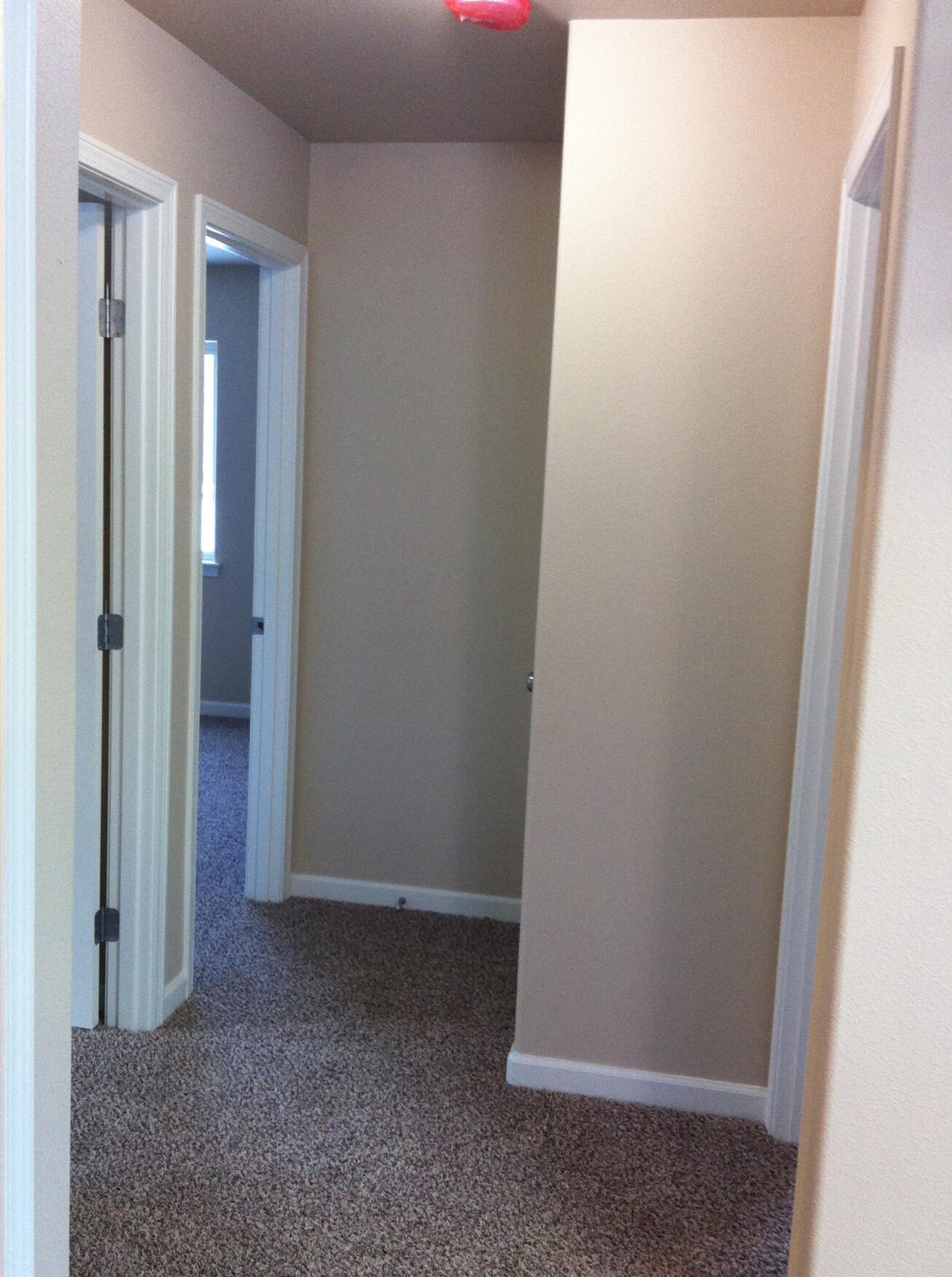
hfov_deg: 35.8
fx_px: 1471
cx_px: 416
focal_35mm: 40
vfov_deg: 46.9
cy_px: 650
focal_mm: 3.85
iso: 160
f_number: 2.8
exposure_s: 1/15
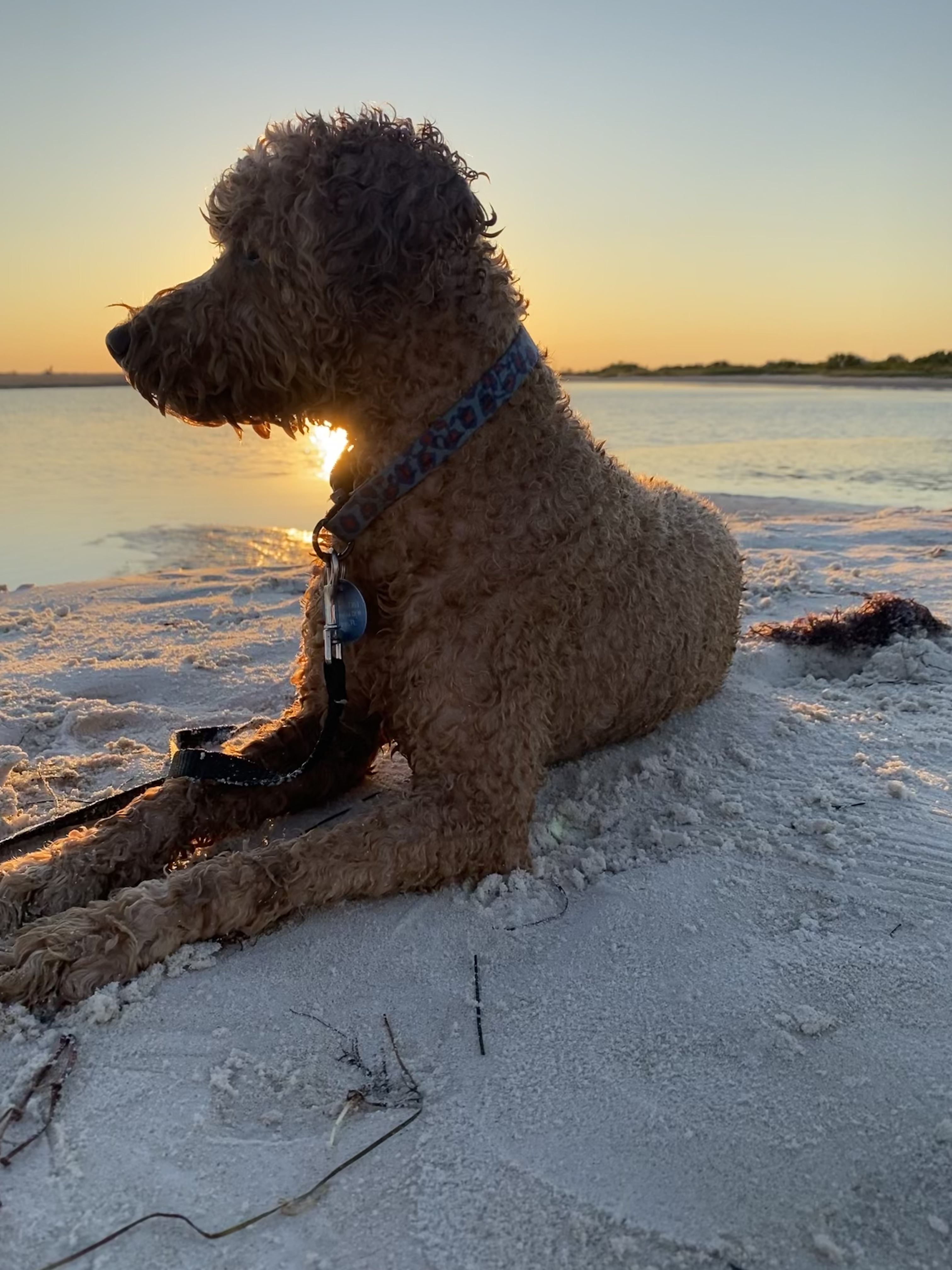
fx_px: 953
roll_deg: -0.6
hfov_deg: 53.1
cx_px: 476
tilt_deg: -13.3
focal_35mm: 26
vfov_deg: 67.3
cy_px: 635
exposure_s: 1/1193
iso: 32
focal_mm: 4.25
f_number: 1.8
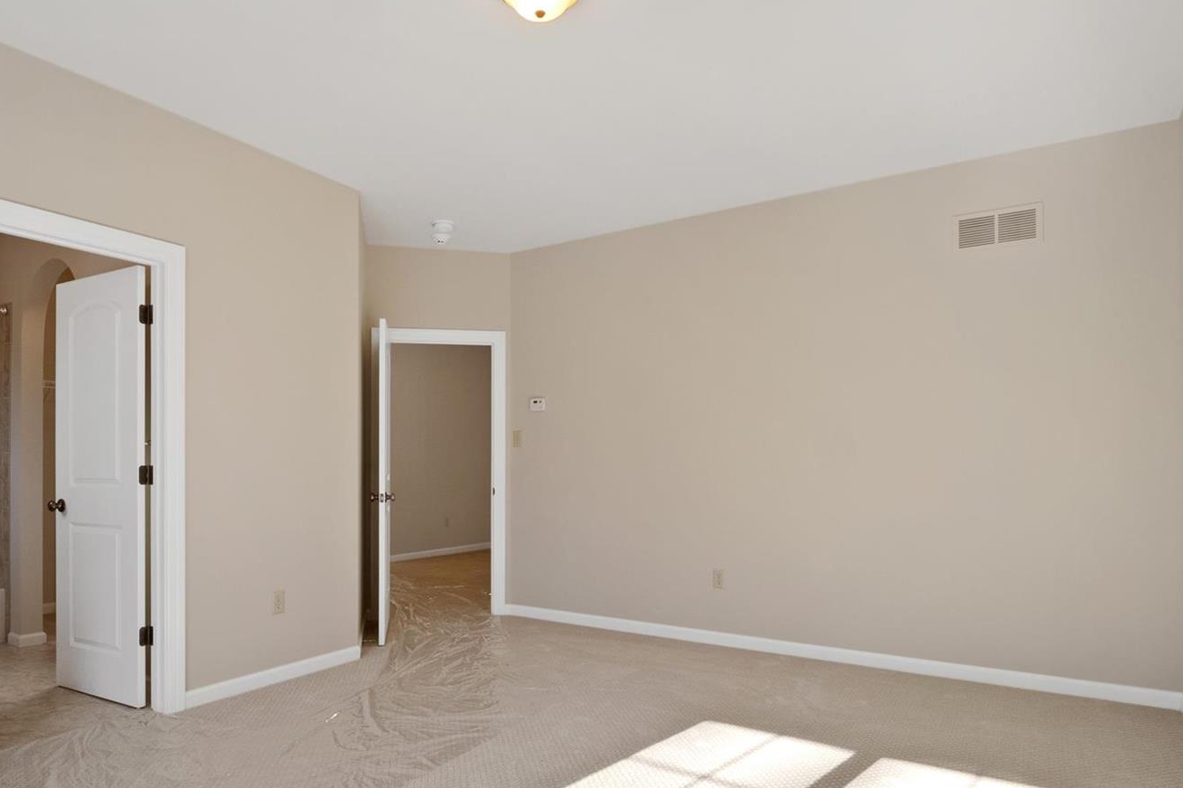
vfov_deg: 56.9
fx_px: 723
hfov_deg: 78.4
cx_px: 533
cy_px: 459
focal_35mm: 22
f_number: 10
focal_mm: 9
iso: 400
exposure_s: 1/13
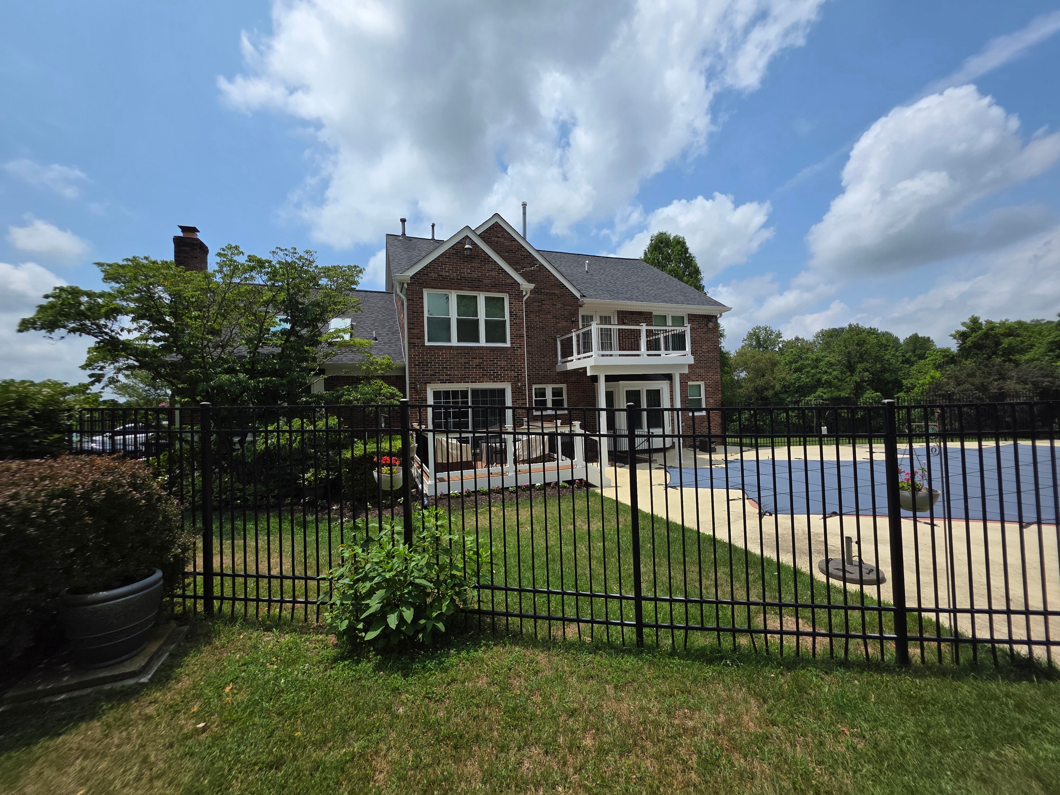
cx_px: 530
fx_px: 398
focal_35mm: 13
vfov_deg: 89.9
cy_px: 398
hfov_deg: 106.2
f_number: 1.9
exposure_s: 1/4313
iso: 40
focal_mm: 2.2
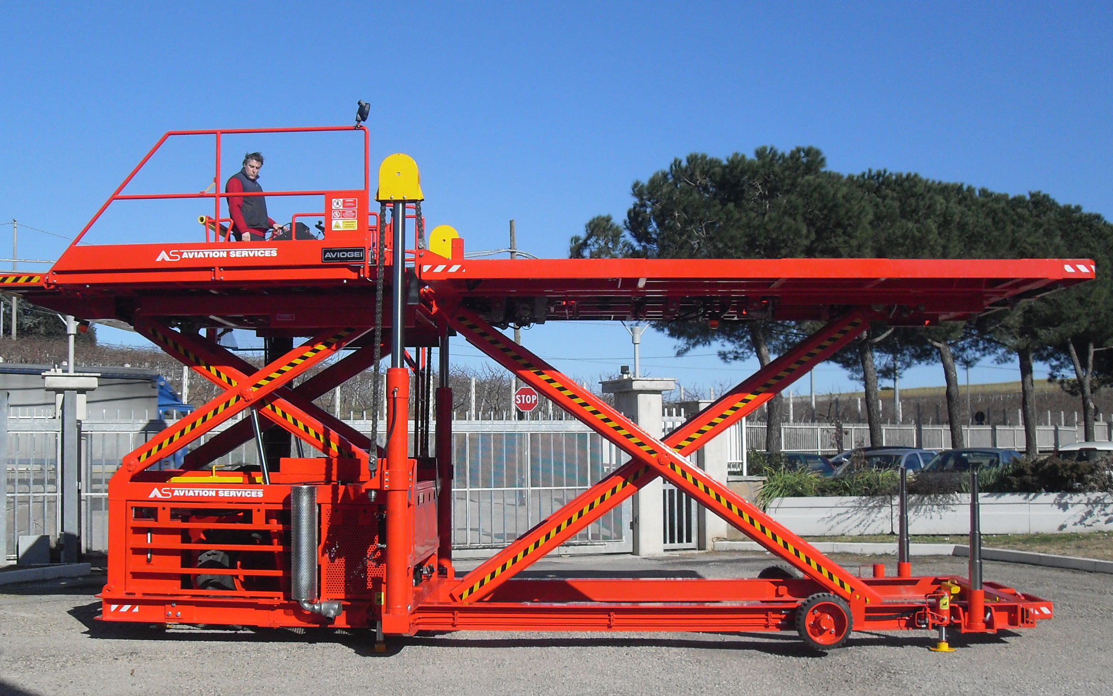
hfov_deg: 46.2
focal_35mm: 43
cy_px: 367
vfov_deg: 29.9
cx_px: 551
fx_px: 1304
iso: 80
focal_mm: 6.3
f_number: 8.9
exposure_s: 1/180
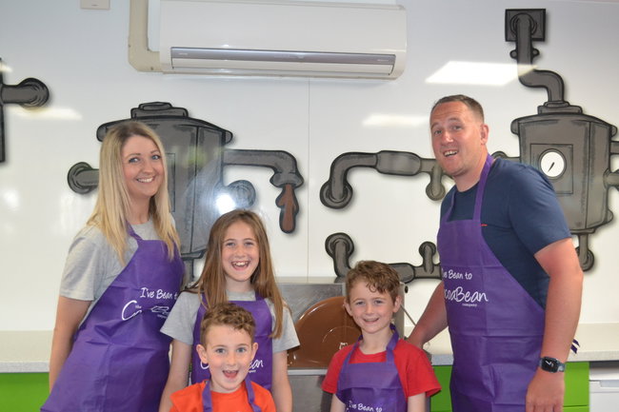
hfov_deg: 49.6
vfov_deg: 34.2
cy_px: 206
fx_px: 670
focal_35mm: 39
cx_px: 310
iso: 1800
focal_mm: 26
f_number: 4.2
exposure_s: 1/60
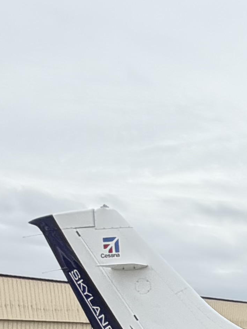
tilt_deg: -0.9
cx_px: 705
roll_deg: -1.2
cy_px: 365
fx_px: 808
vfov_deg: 21.8
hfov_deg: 11.6
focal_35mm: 85
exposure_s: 1/751
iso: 40
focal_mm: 2.22
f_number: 2.2
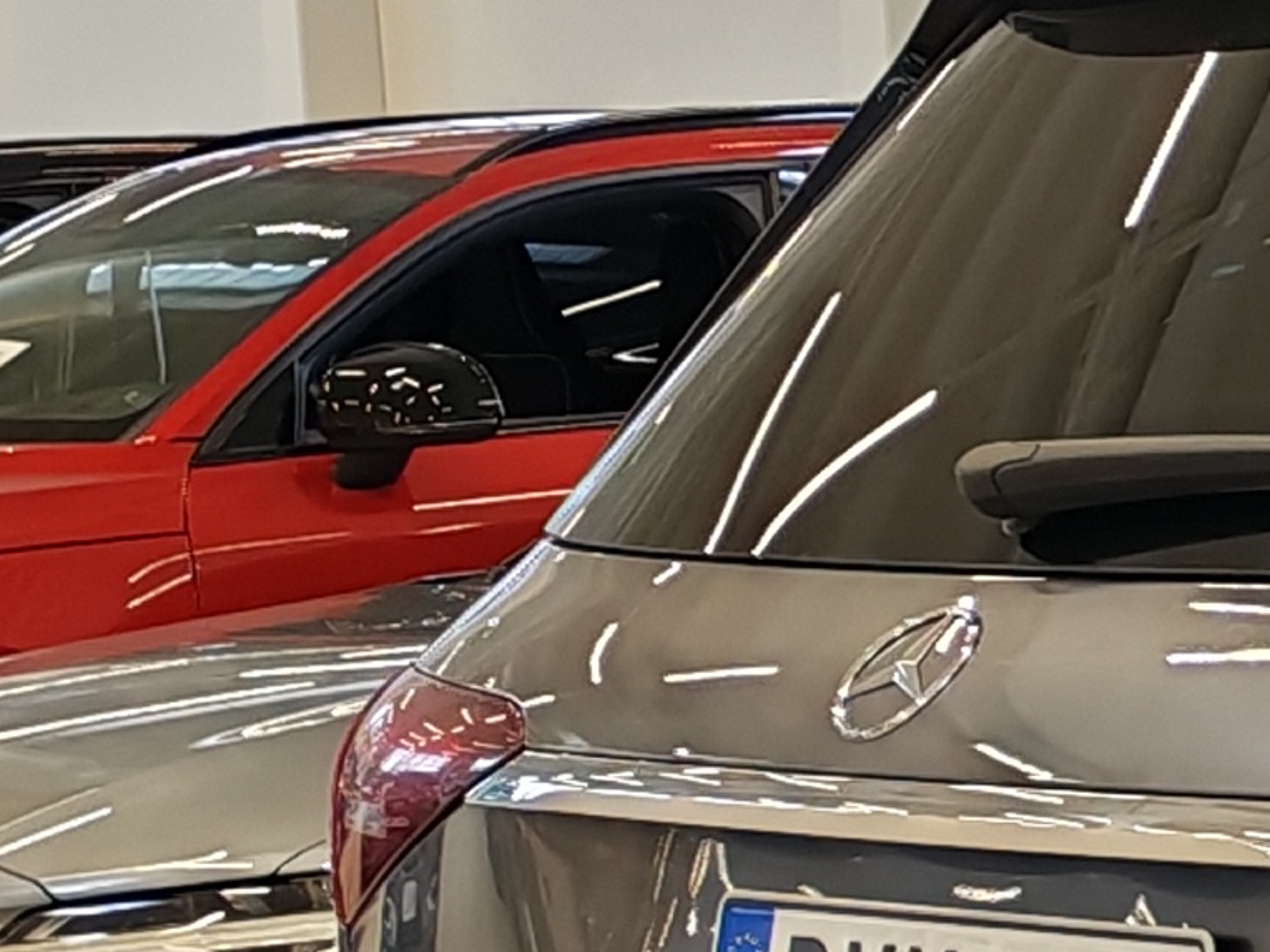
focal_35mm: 177
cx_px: 2951
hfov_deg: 9.9
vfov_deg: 8.3
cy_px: 1103
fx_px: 6494
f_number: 1.9
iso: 100
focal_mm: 6.12
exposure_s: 1/100
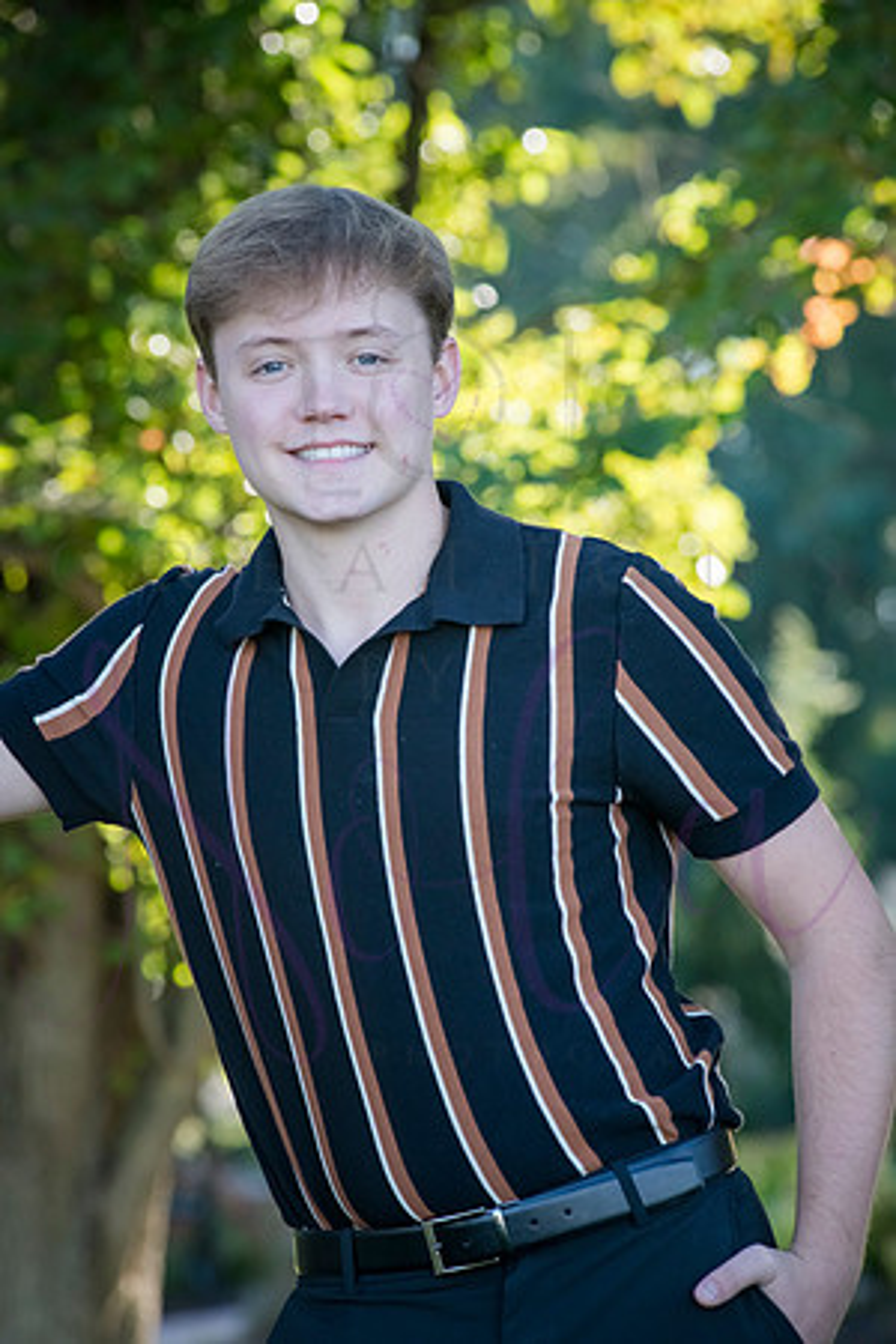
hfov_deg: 6.9
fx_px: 7466
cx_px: 448
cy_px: 672
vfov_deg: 10.3
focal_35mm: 200
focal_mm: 200
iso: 800
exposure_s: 1/320
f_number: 9
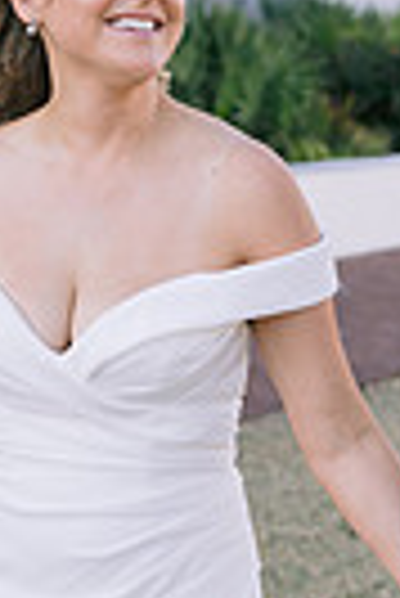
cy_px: 382
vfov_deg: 17.3
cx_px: 310
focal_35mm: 118
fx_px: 1961
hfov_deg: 11.6
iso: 200
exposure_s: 1/800
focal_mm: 35
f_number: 2.5
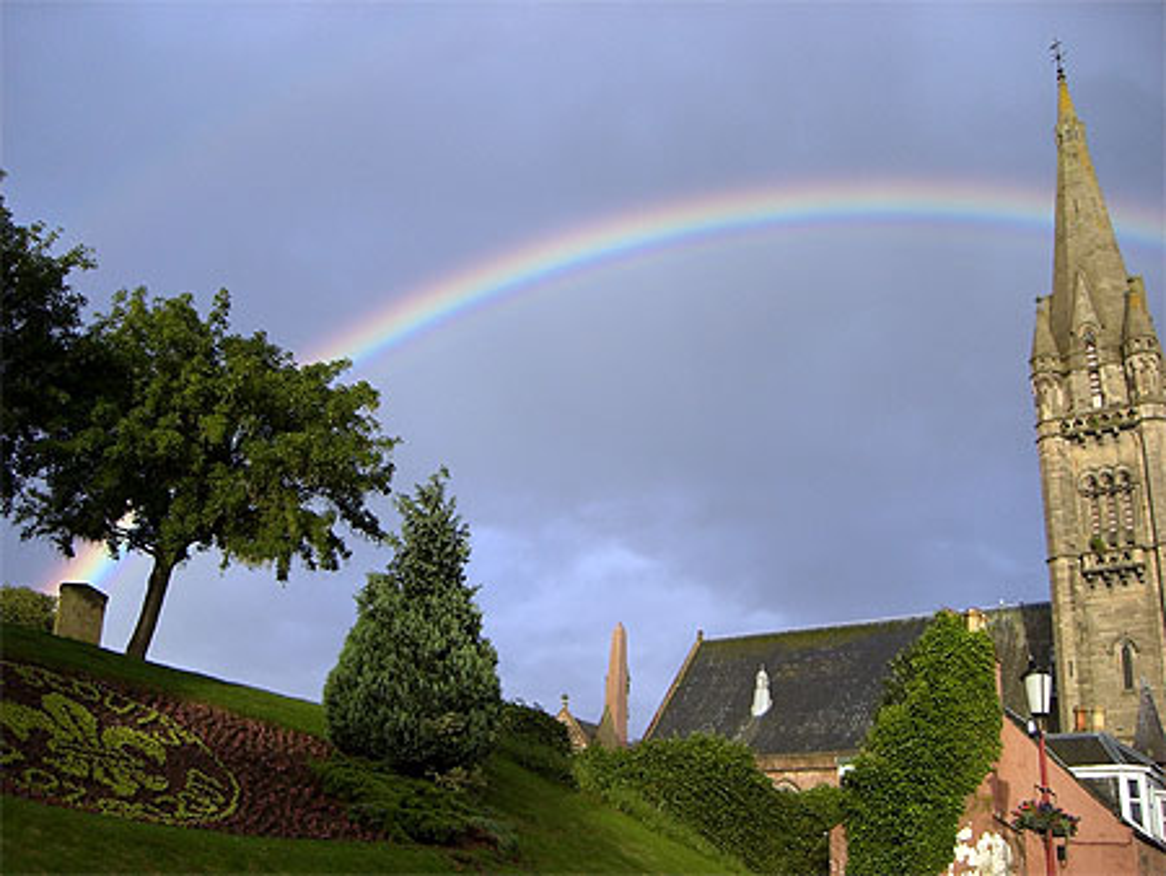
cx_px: 583
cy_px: 438
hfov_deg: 49.0
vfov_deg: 37.8
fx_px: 1281
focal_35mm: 38
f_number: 2.7
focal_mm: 6.2
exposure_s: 1/160
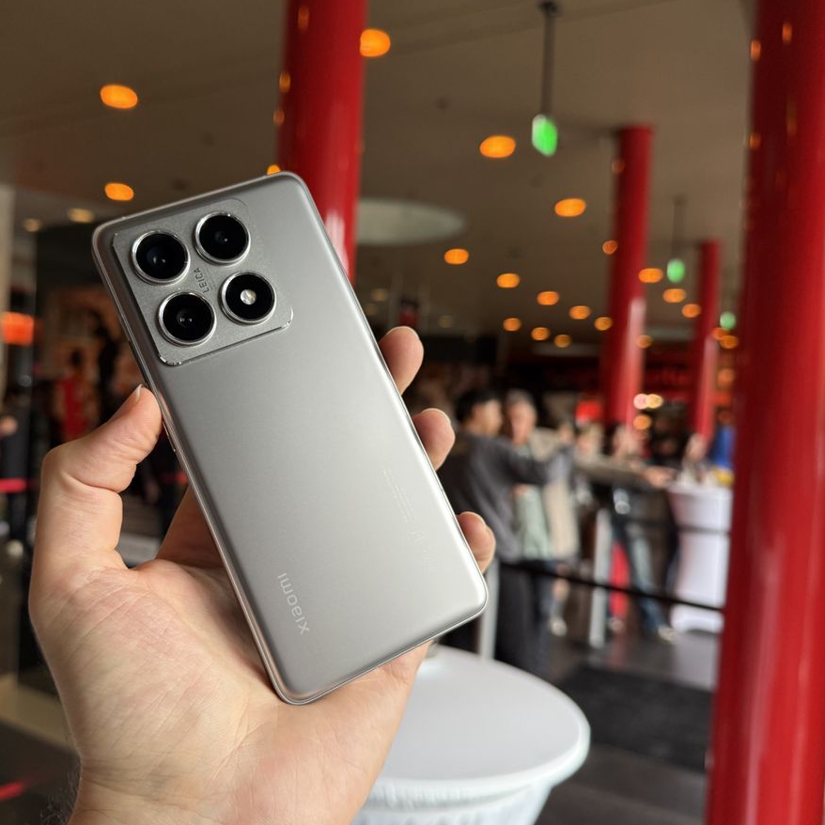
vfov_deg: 55.6
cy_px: 412
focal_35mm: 29
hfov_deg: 55.2
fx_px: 782
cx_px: 324
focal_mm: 6.76
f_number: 1.78
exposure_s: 1/69
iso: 200
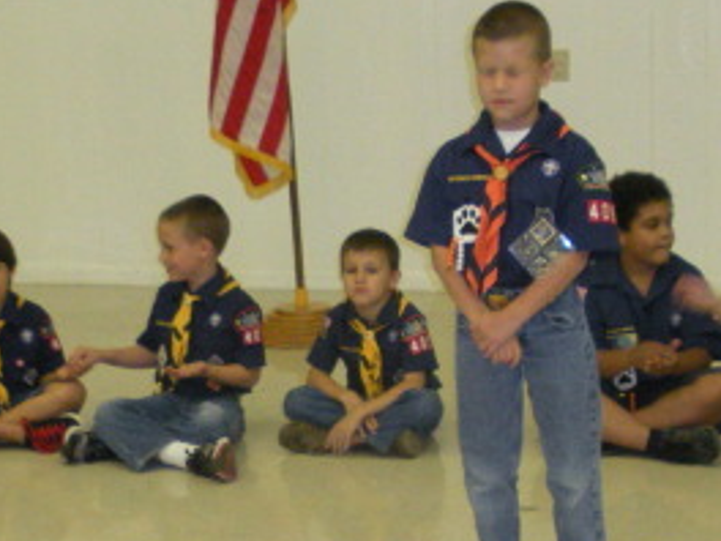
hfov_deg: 18.0
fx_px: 2270
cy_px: 500
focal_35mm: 109
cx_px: 421
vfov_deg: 13.4
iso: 286
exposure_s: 1/38.4
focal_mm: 6.3
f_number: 3.5
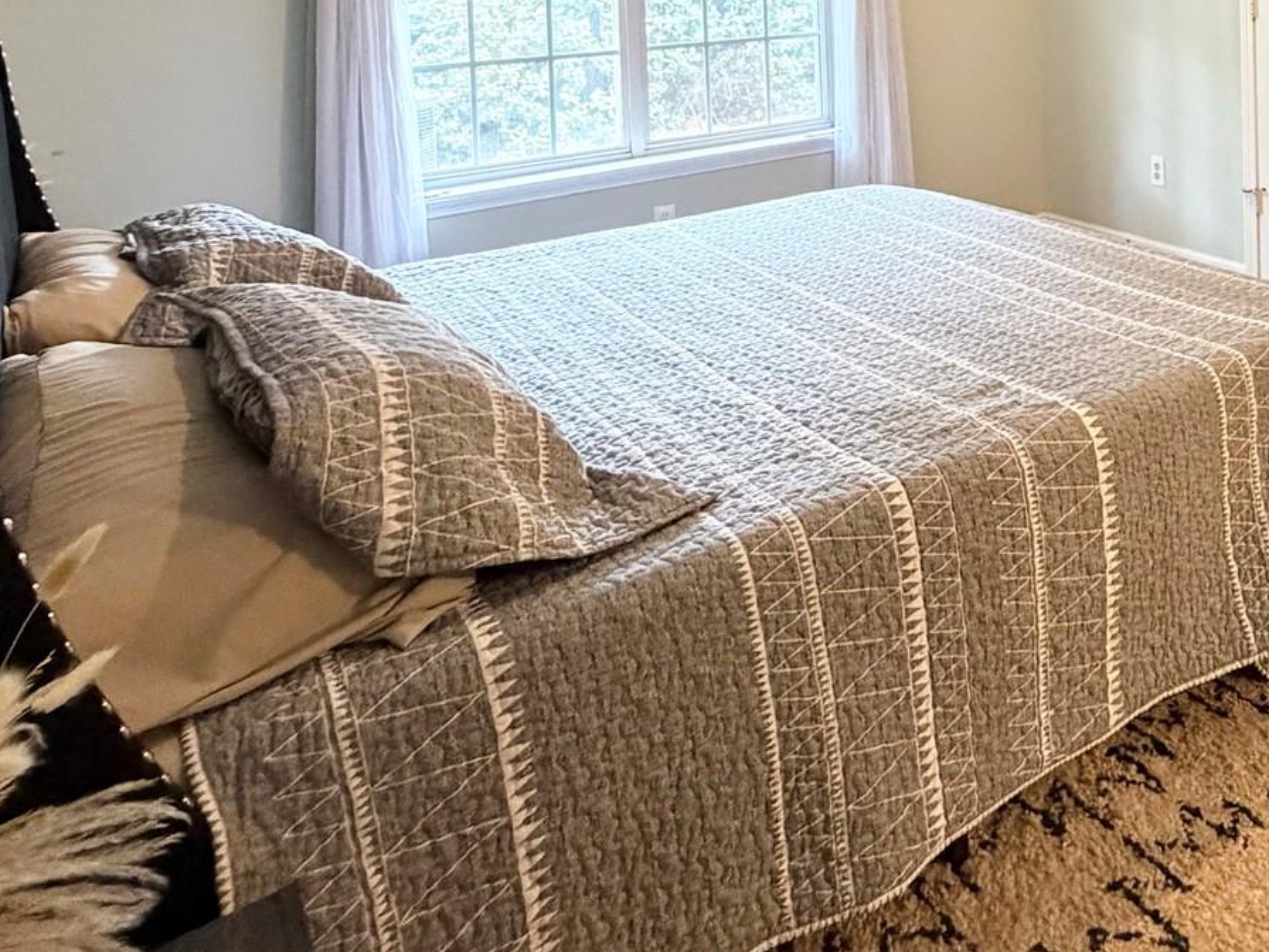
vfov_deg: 38.4
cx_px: 1125
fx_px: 1173
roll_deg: +1.4
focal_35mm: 32
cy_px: -33
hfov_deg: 50.8
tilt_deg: -1.4
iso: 500
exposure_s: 1/60
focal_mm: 2.22
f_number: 2.2
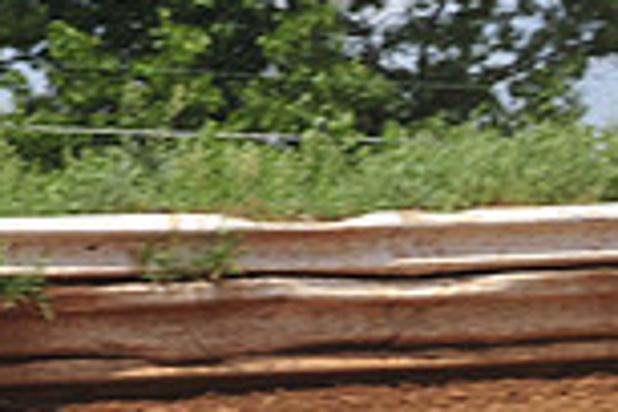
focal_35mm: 512
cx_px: 1151
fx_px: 8789
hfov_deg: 4.0
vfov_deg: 2.7
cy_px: 557
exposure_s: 1/400
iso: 200
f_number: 10
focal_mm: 135
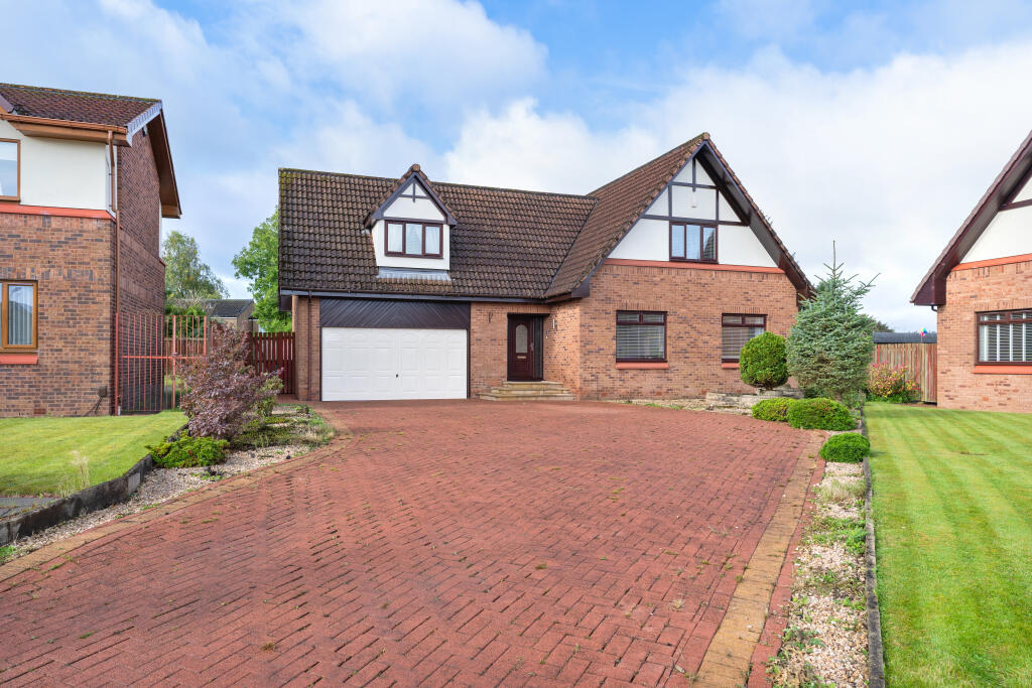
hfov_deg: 73.7
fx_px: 688
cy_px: 344
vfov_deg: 53.1
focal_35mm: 24
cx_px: 516
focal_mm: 24
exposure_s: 1/125
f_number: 8
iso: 100
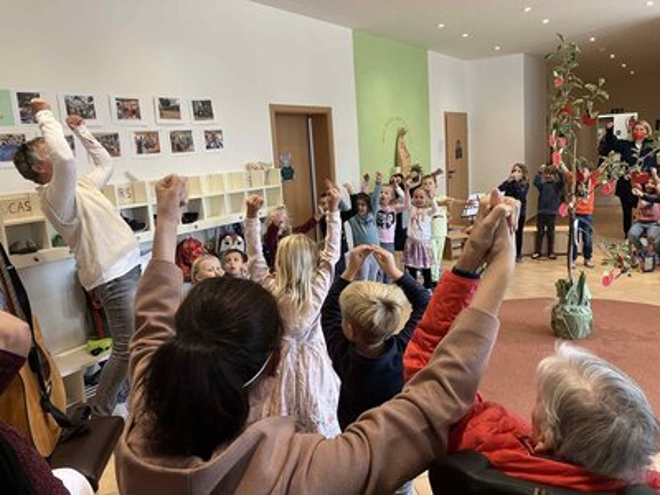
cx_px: 330
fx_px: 534
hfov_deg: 63.4
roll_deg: +3.7
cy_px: 248
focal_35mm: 28
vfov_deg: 49.7
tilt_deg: -8.6
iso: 100
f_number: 1.8
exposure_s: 1/50
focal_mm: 3.99
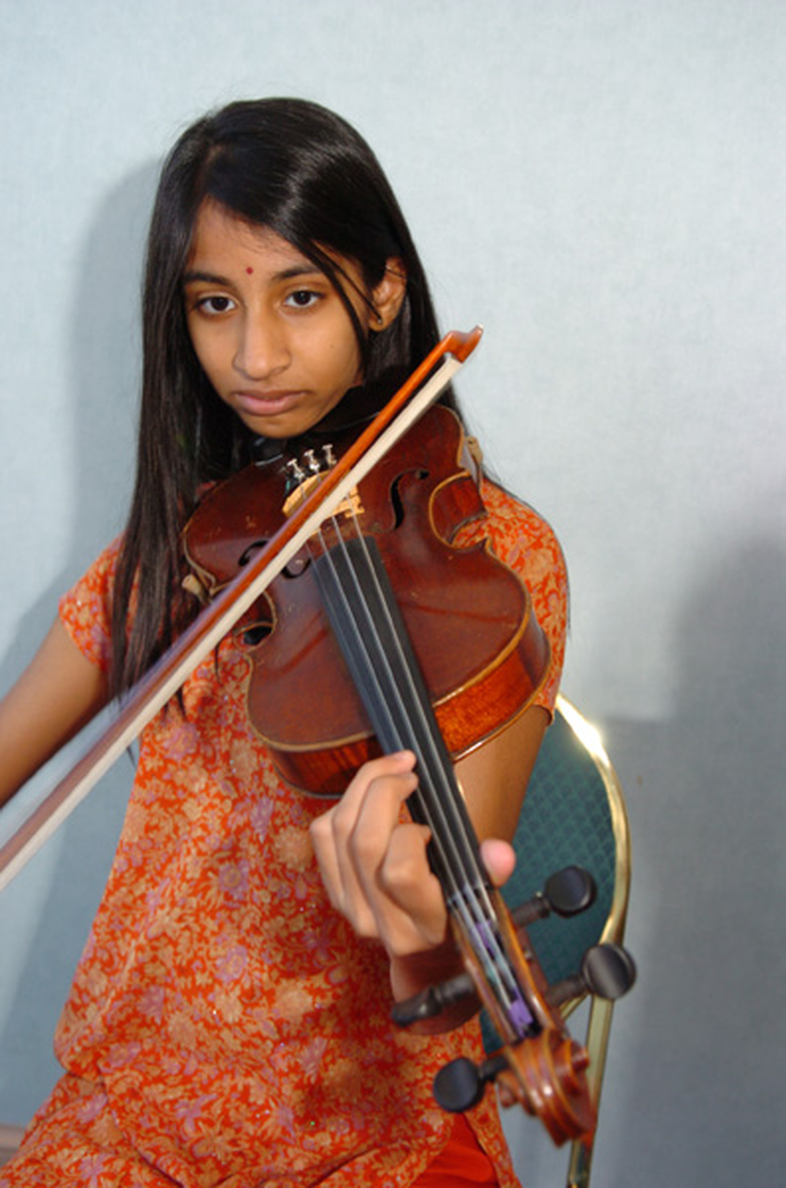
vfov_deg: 46.5
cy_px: 594
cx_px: 393
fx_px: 1383
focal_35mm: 42
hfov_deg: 31.7
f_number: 3.5
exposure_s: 1/40
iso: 400
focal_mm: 28
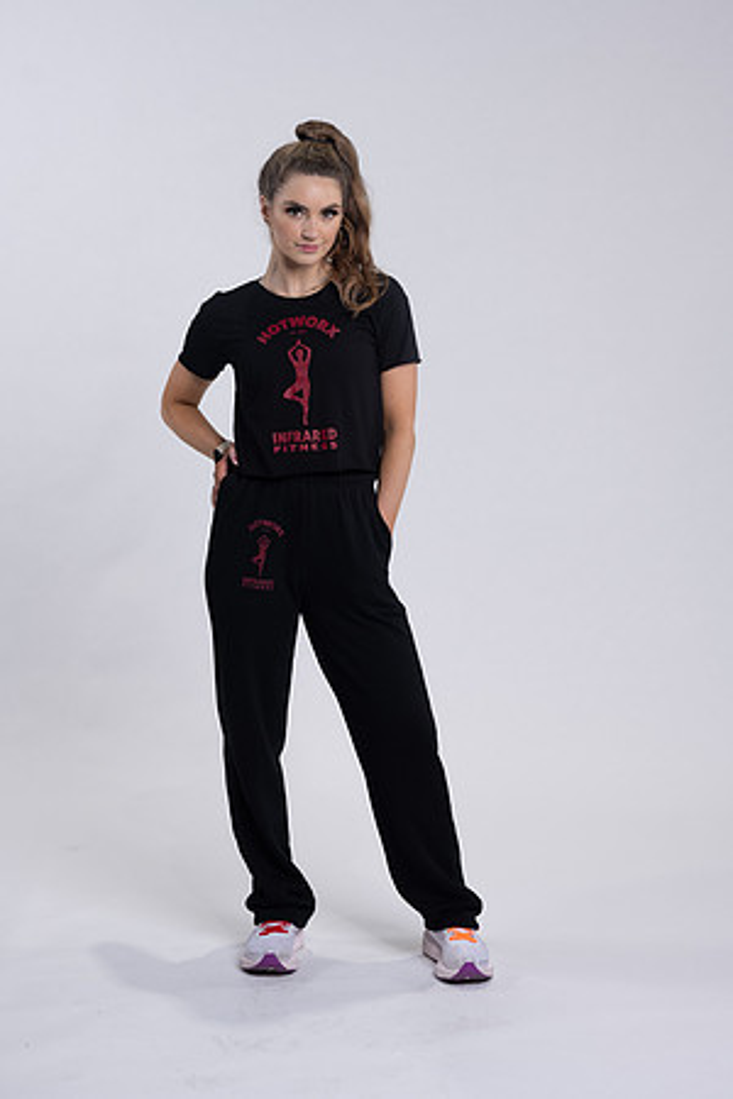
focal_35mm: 85
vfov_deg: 23.9
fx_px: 2596
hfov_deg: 16.1
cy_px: 550
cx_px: 366
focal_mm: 85
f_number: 4
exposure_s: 1/125
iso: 125
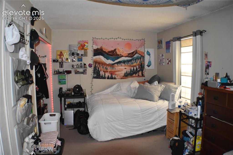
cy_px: 78
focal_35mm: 34
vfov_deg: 38.3
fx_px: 223
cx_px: 116
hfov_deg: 55.1
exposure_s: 1/60
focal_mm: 23
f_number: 3.8
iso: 2200
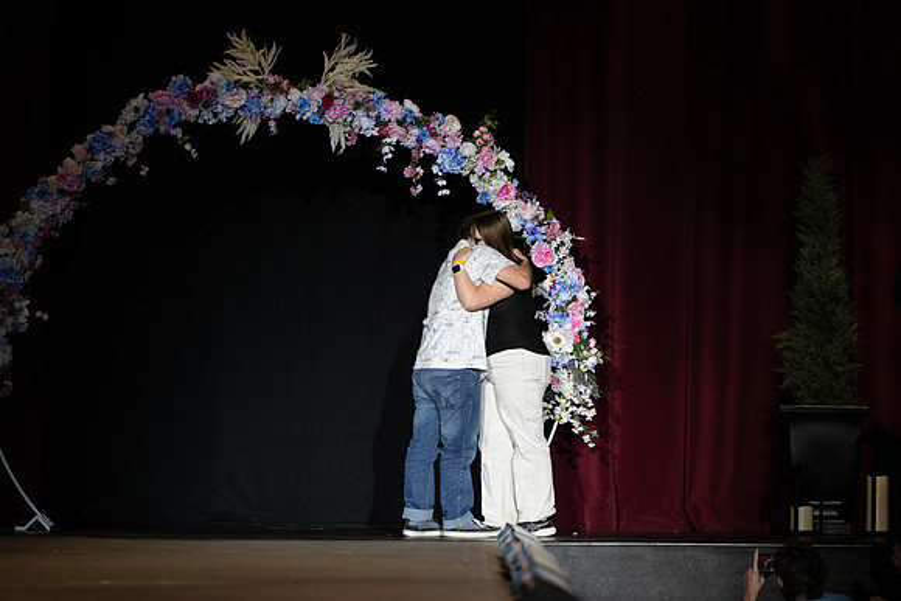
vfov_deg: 8.1
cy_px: 300
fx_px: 4247
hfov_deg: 12.1
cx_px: 450
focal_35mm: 170
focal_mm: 165
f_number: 3.5
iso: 800
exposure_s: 1/640
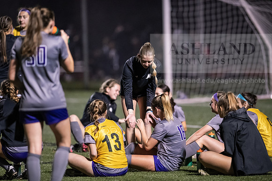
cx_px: 136
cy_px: 90
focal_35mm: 300
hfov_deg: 6.9
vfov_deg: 4.6
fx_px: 2267
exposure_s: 1/800
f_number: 2.8
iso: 8000
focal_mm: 300
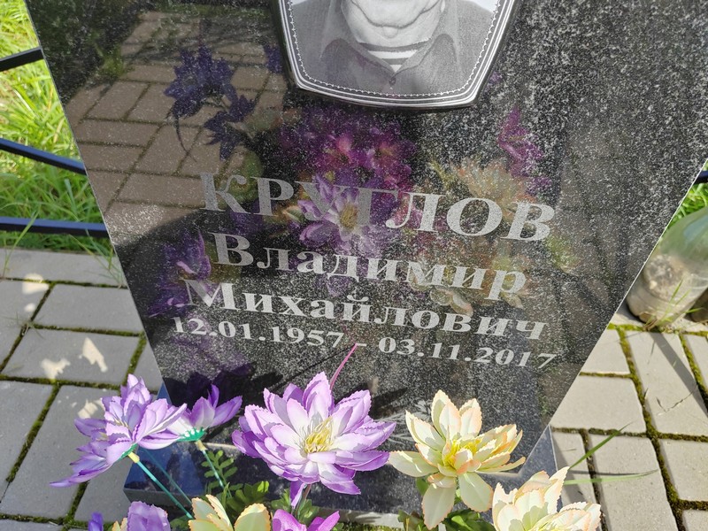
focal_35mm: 27
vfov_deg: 51.4
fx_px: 552
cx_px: 354
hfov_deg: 65.3
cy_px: 266
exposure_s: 1/1200
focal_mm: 5.52
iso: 100
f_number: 1.9
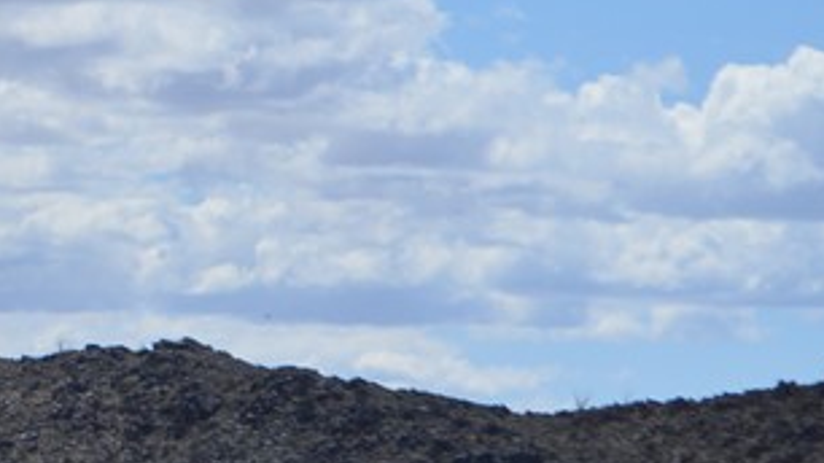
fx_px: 6681
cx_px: -614
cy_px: 380
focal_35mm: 306
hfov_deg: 6.9
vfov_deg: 4.0
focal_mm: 55
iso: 400
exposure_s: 1/2000
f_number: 8
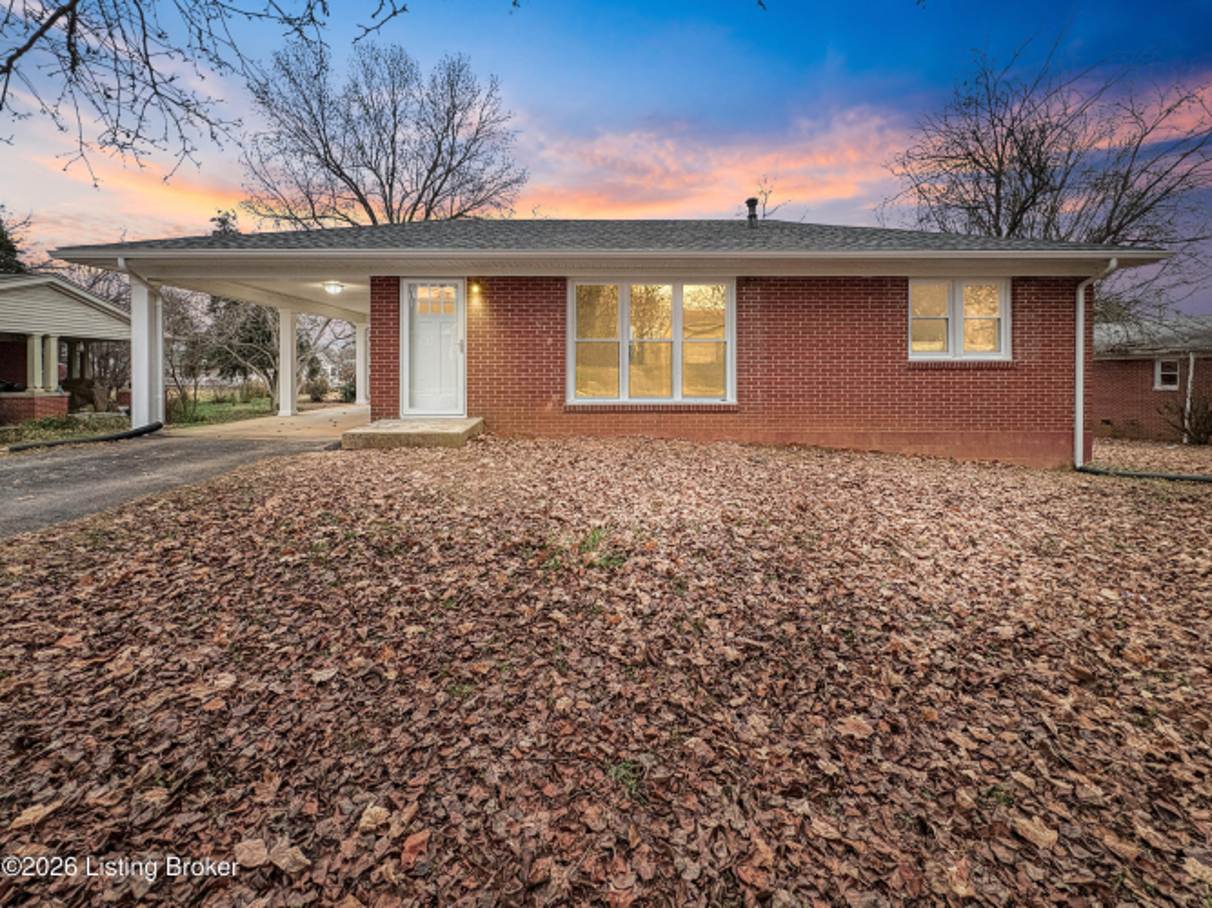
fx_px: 490
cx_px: 606
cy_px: 454
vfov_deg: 85.7
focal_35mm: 14
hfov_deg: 102.1
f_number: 2.2
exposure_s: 1/60
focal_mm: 2.22
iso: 250
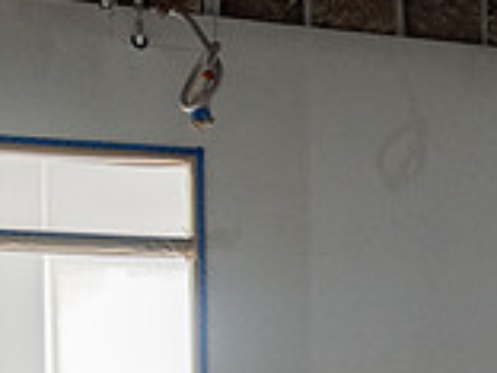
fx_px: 1263
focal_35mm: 88
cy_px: 461
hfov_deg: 18.7
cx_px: 810
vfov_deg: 16.1
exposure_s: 1/250
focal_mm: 24
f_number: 4
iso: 2500
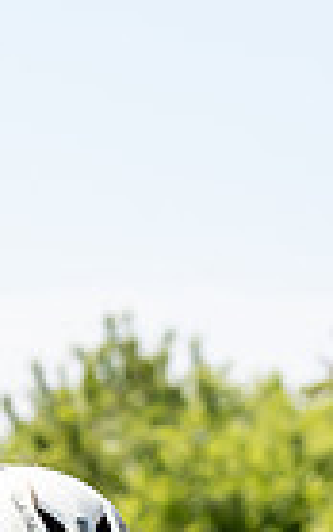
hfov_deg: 4.6
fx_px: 4076
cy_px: 842
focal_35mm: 281
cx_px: -191
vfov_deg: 7.3
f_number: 4.5
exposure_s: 1/800
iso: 160
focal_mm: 85
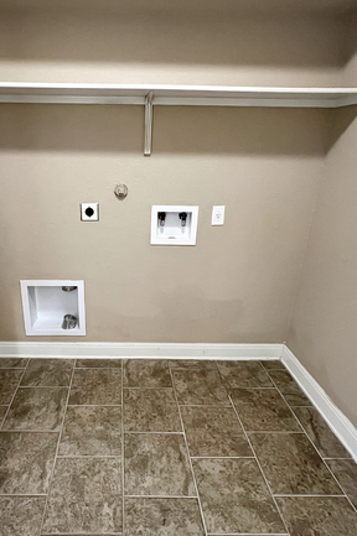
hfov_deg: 60.6
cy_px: 257
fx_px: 298
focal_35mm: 20
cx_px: 123
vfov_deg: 84.0
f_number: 1.8
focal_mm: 1.57
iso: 800
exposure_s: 1/60
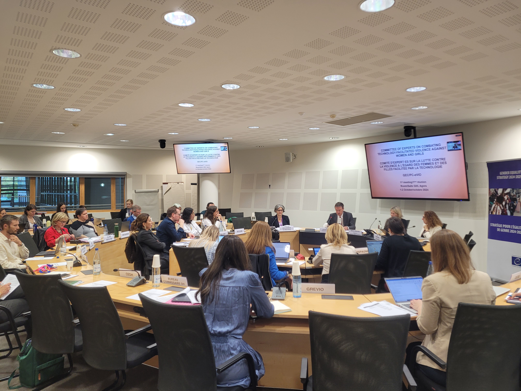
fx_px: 391
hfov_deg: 67.3
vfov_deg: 53.1
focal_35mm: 26
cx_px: 260
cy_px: 196
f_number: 1.8
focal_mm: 5.4
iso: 125
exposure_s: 1/100
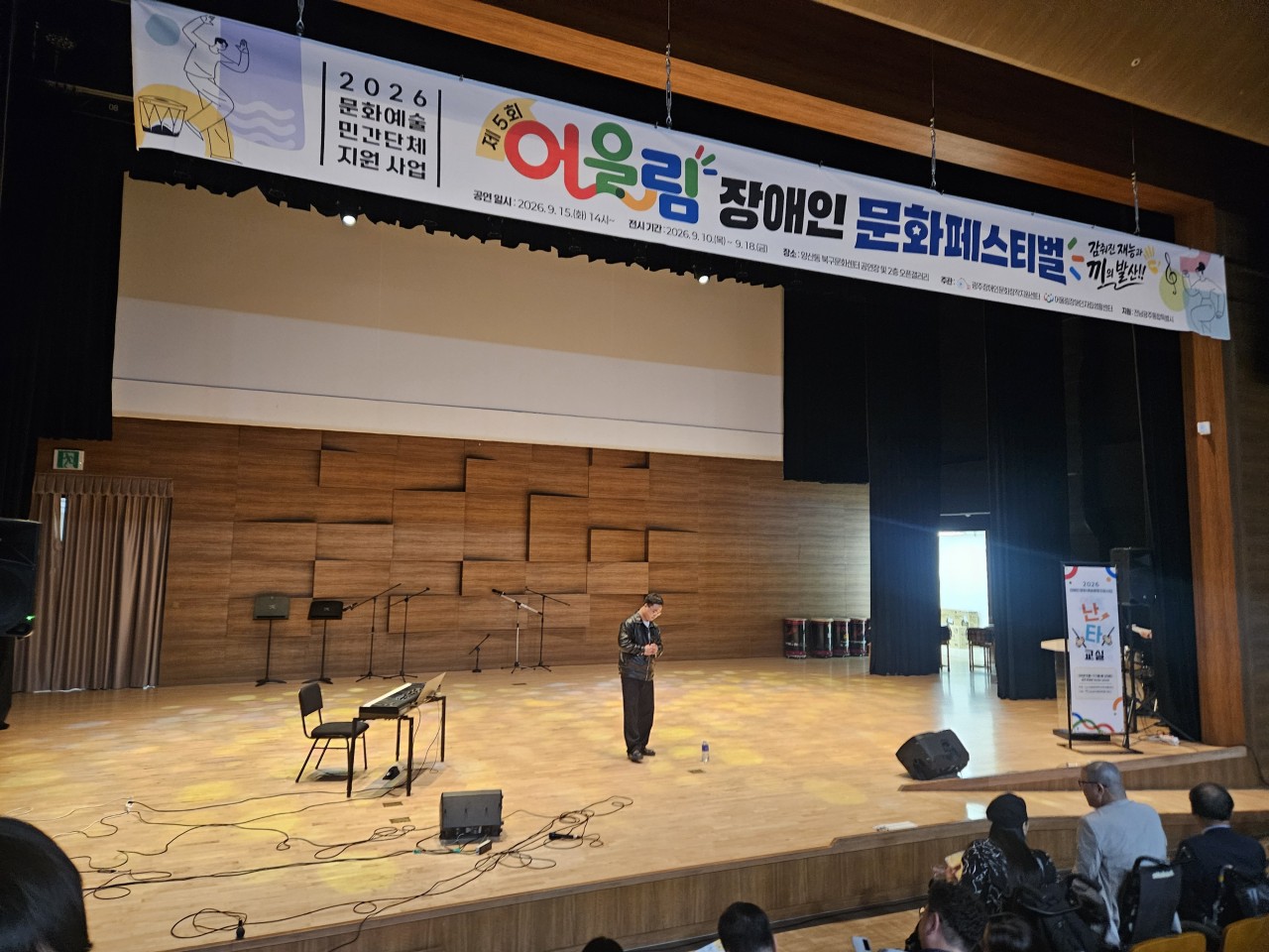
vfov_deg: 58.9
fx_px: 843
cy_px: 476
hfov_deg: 73.9
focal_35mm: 23
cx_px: 634
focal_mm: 5.4
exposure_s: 1/30
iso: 640
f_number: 1.8
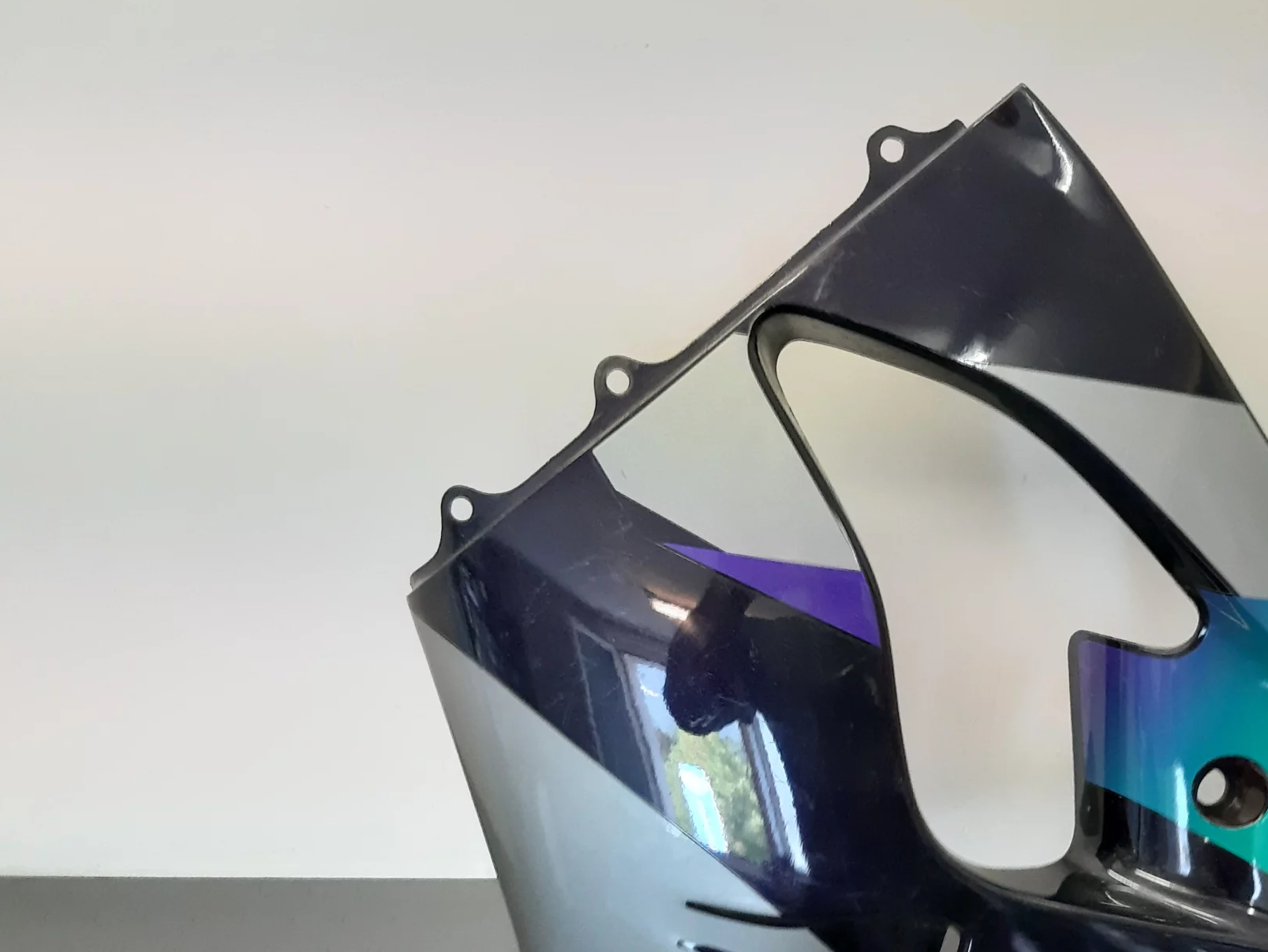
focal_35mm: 43
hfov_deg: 43.2
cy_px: 697
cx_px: 855
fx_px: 1575
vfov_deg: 33.0
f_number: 1.7
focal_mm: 3.93
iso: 500
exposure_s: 1/50
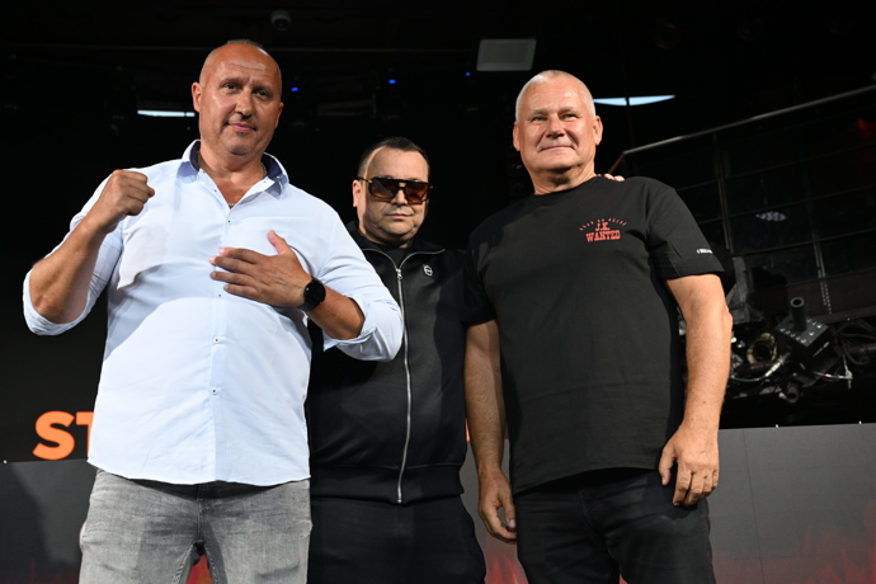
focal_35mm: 46
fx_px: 1119
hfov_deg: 42.7
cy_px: 292
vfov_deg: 29.2
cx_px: 438
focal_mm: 46
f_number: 5
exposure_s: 1/320
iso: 1600
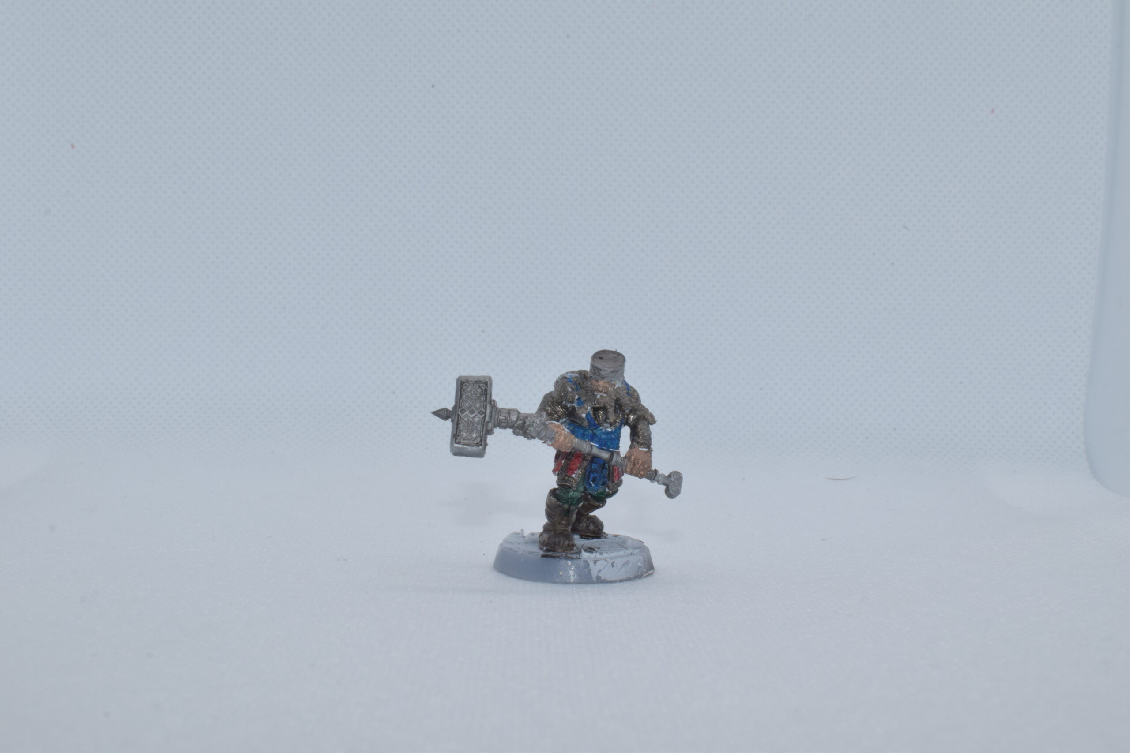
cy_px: 376
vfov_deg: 25.8
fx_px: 1648
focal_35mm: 52
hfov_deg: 37.8
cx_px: 565
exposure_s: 1/125
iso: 800
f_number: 22
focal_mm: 35
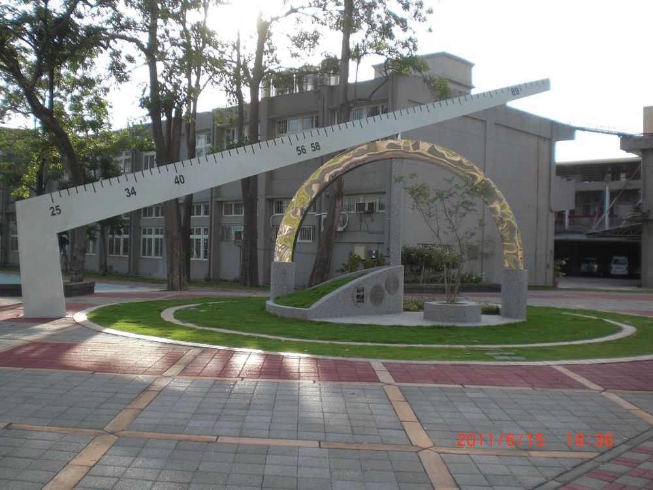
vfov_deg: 37.7
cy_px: 245
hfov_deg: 49.0
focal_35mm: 38
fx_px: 717
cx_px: 326
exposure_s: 1/320
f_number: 3.1
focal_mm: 6.3
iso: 64
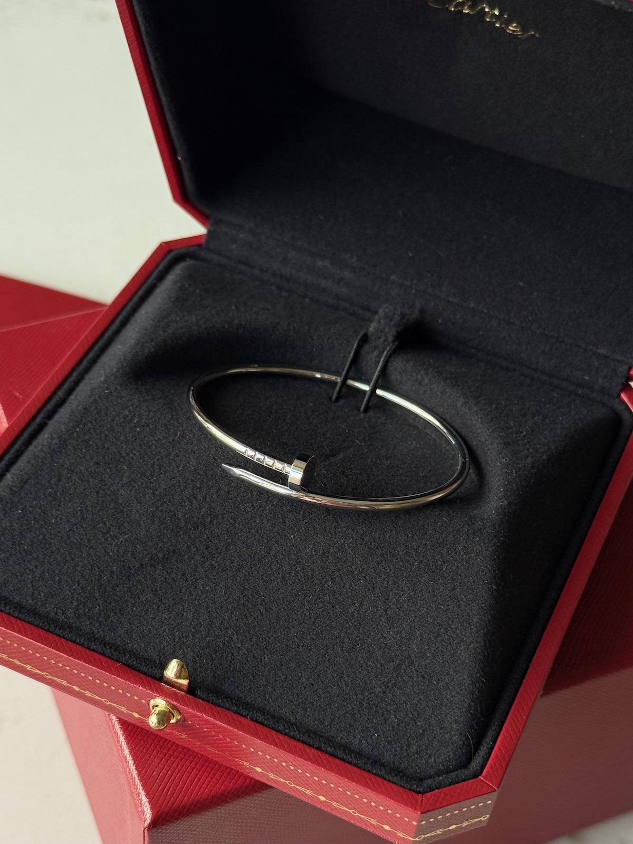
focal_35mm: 48
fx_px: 1170
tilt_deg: -49.6
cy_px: 422
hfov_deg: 30.3
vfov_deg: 39.7
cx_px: 316
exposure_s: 1/137
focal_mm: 6.76
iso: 200
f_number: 1.78
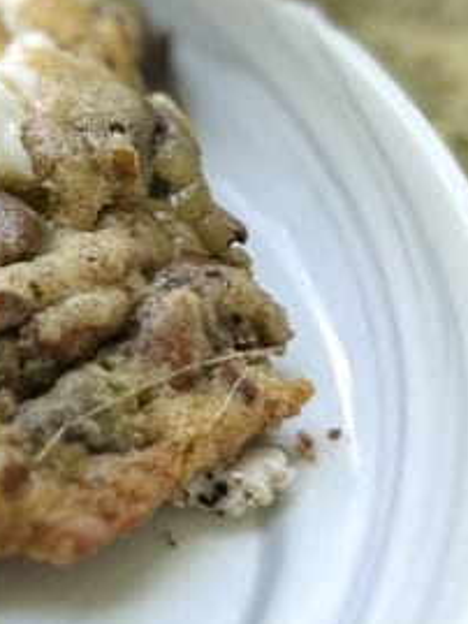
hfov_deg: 11.5
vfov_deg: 15.9
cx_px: -394
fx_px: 2143
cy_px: -136
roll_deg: +2.2
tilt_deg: -28.1
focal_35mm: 119
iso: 80
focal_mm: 6.86
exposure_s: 1/597
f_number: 1.78
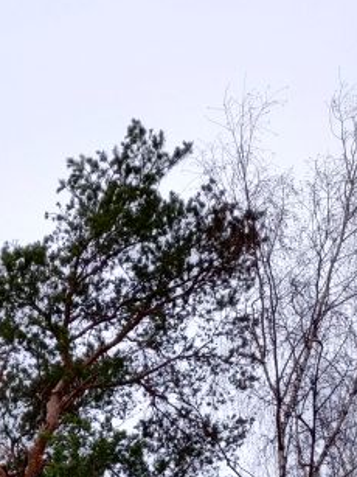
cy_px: 820
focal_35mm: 87
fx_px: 1197
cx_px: -101
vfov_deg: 18.4
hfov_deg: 16.1
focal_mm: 4.25
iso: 160
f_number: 1.7
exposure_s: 1/50
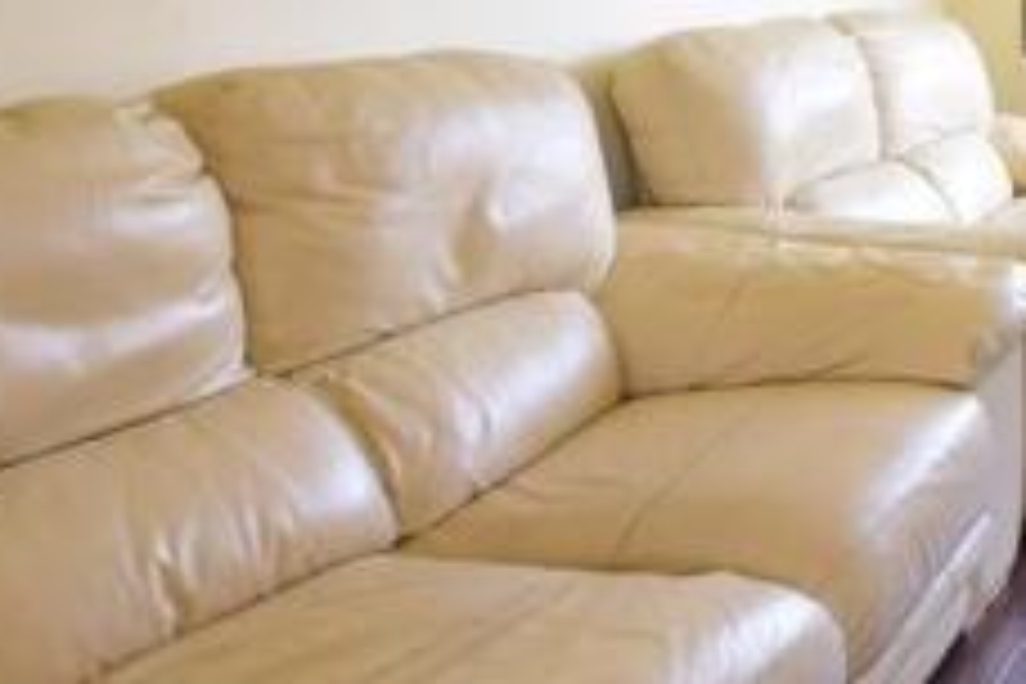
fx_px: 1352
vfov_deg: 26.3
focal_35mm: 47
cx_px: 1372
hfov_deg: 31.1
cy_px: -61
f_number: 14
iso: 320
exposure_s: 1/10
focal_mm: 11
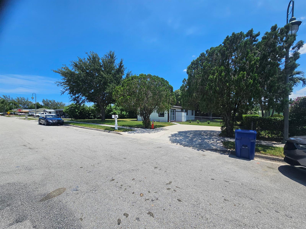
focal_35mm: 13
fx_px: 115
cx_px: 153
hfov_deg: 106.2
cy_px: 114
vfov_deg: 89.9
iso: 50
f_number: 2.2
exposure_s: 1/3160
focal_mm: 2.2
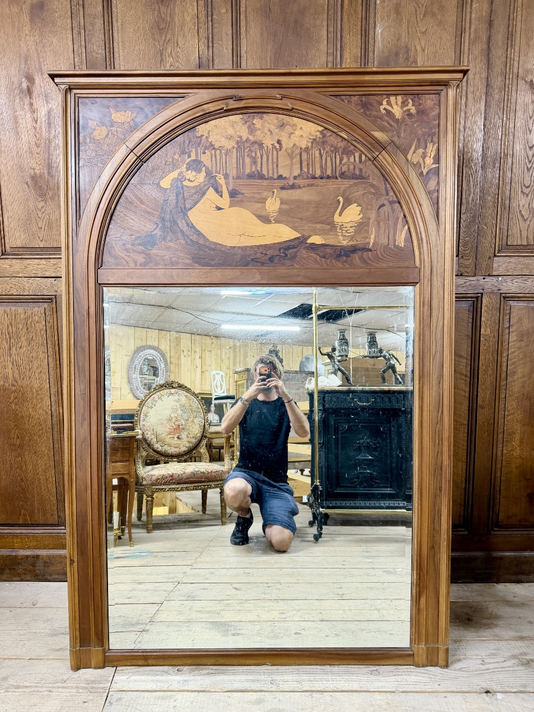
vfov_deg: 71.6
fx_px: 494
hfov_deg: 56.8
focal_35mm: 24
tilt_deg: -3.4
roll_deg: -0.1
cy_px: 356
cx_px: 267
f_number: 1.78
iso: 200
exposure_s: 1/50
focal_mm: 6.76
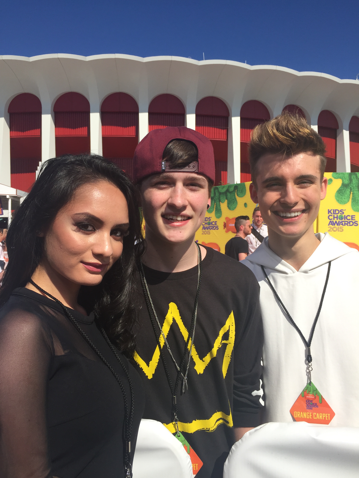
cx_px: 180
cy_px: 239
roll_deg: -0.3
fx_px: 401
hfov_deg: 48.2
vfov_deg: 61.7
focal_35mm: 29
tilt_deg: +1.5
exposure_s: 1/2475
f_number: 2.2
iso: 32
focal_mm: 4.15
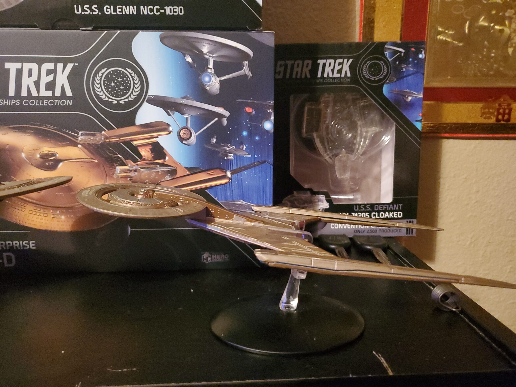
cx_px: 258
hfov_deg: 67.3
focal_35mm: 26
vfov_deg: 53.1
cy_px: 194
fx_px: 388
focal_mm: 4.3
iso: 761
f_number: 1.5
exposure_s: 1/15
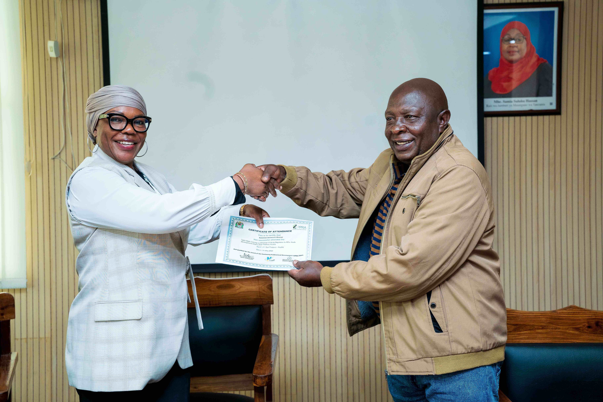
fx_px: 724
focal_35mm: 43
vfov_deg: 31.1
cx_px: 302
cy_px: 201
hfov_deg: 45.2
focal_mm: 43.2
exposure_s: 1/200
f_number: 4.5
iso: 1600
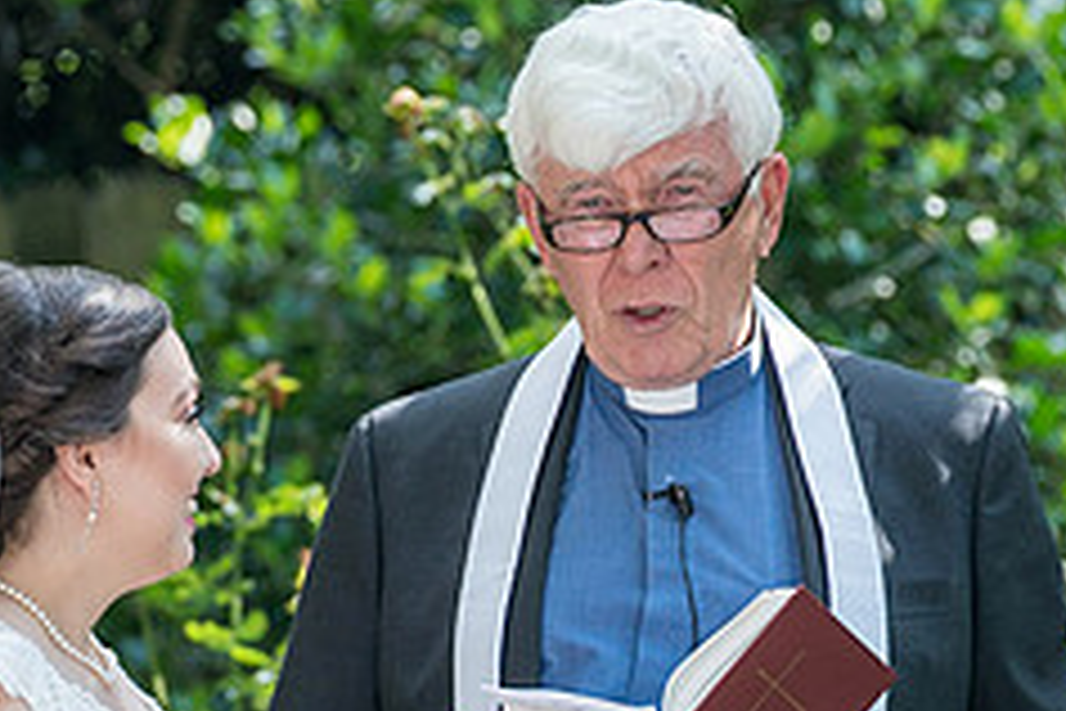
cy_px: 678
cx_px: 493
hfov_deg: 4.1
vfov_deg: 2.8
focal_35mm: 499
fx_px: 14775
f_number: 4.5
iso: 200
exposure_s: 1/200
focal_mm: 184
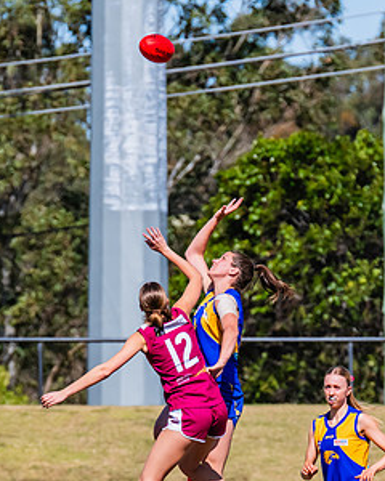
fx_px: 14414
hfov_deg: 1.5
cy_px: 404
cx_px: 201
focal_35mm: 1012
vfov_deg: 1.9
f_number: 11
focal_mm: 420
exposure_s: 1/1600
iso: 800
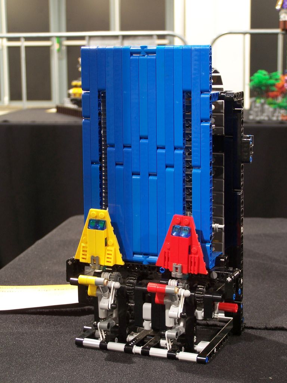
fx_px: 829
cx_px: 144
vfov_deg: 26.0
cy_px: 192
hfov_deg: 19.6
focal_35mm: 75
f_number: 3.2
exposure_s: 1/2
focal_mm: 12.4
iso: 80
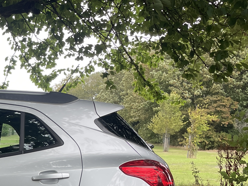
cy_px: 191
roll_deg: -0.3
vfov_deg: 18.6
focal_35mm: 77
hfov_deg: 22.1
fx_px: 552
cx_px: -96
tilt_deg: -1.6
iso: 32
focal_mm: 4.2
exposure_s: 1/173
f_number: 1.6
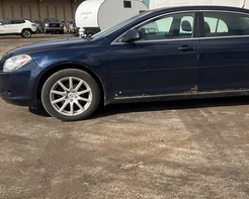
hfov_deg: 39.3
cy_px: 83
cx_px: 185
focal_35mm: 46
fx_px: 339
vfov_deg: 32.7
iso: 25
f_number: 1.8
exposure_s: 1/2227
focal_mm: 3
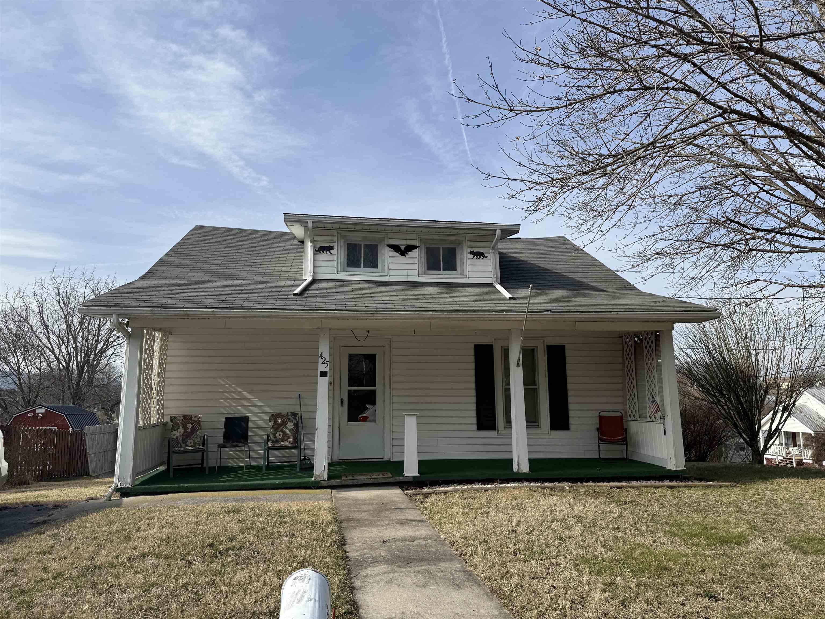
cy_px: 310
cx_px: 412
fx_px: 572
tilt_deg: +8.6
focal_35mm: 24
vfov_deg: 56.8
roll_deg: +0.0
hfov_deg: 71.6
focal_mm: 6.76
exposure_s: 1/4673
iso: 80
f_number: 1.78
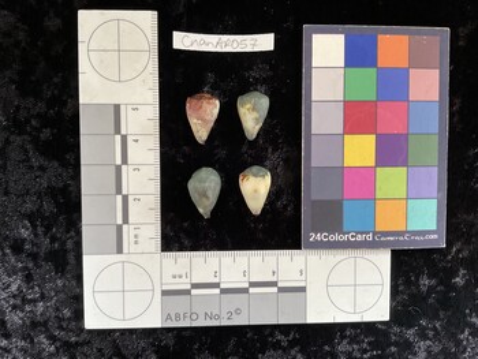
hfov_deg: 61.6
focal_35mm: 29
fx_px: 401
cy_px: 180
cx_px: 239
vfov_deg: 48.3
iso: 160
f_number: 1.8
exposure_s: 1/60
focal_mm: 3
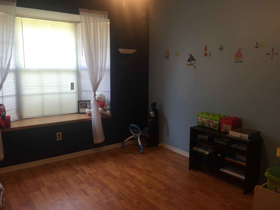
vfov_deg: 48.2
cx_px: 140
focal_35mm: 29
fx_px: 235
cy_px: 105
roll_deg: -0.8
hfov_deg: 61.7
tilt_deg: -9.4
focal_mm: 4.15
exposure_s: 1/33
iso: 32
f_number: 2.2
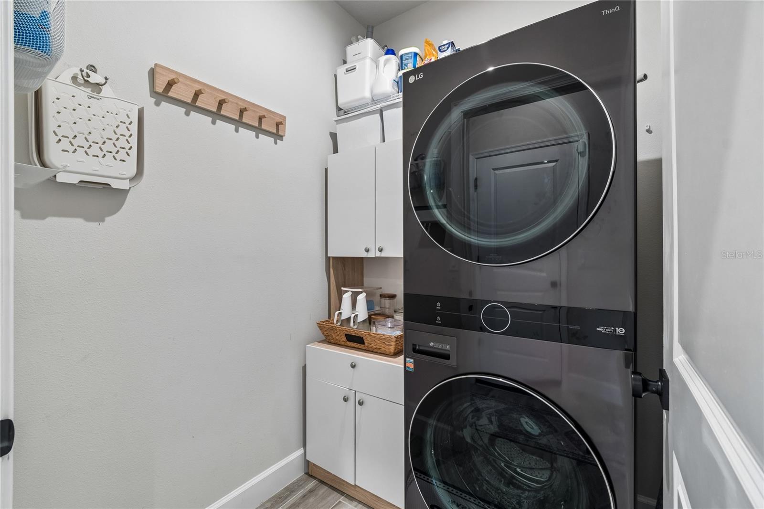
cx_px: 382
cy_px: 254
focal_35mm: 15
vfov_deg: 77.3
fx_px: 318
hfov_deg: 100.4
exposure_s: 1/3.33
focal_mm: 10
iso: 100
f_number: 7.1
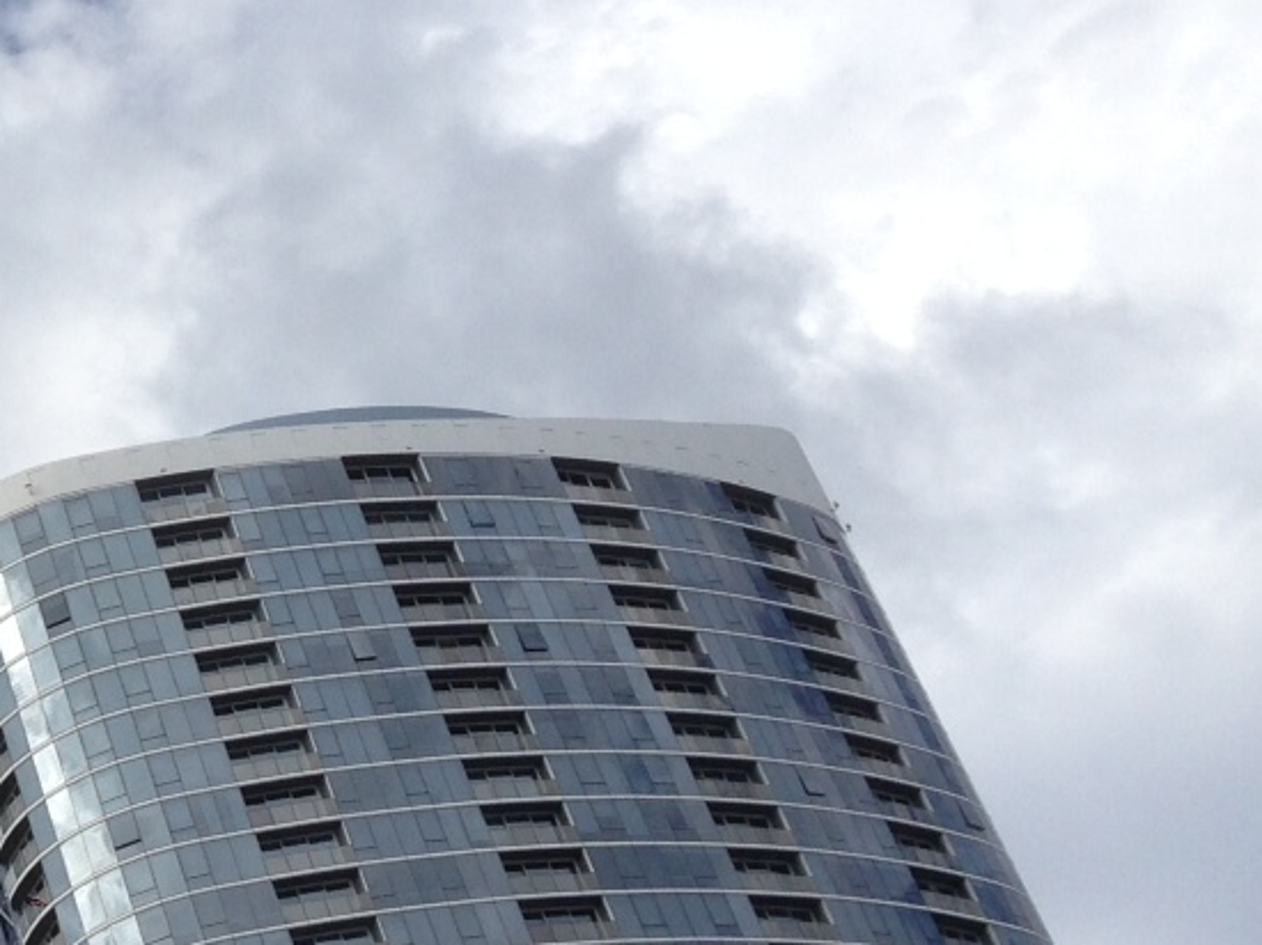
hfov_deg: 18.3
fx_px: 3571
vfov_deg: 15.0
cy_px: 243
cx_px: -493
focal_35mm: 98
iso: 50
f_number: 2.4
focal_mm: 4.13
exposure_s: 1/1642
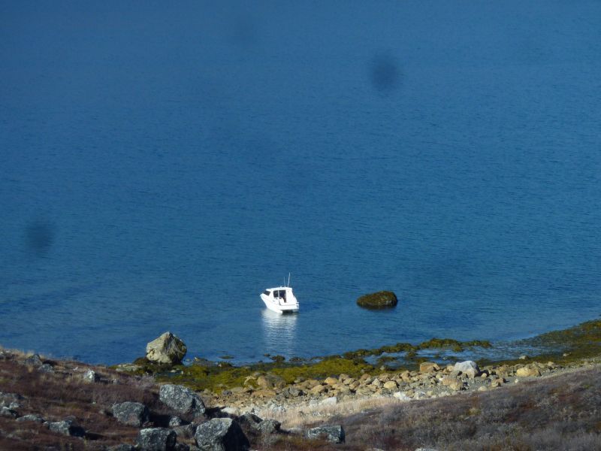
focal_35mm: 242
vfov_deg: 6.1
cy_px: 226
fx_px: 4202
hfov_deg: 8.2
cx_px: 300
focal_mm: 39.7
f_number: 5
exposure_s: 1/500
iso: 80
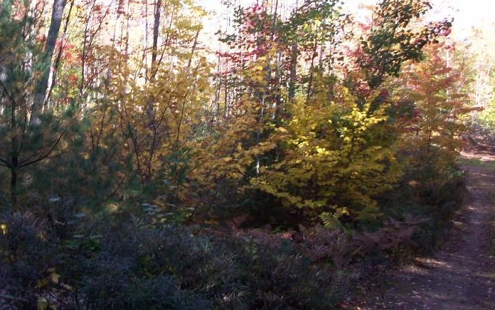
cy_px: 129
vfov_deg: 24.4
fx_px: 715
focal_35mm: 53
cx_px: 142
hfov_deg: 37.5
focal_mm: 5.7
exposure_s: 1/112
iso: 64
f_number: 2.8
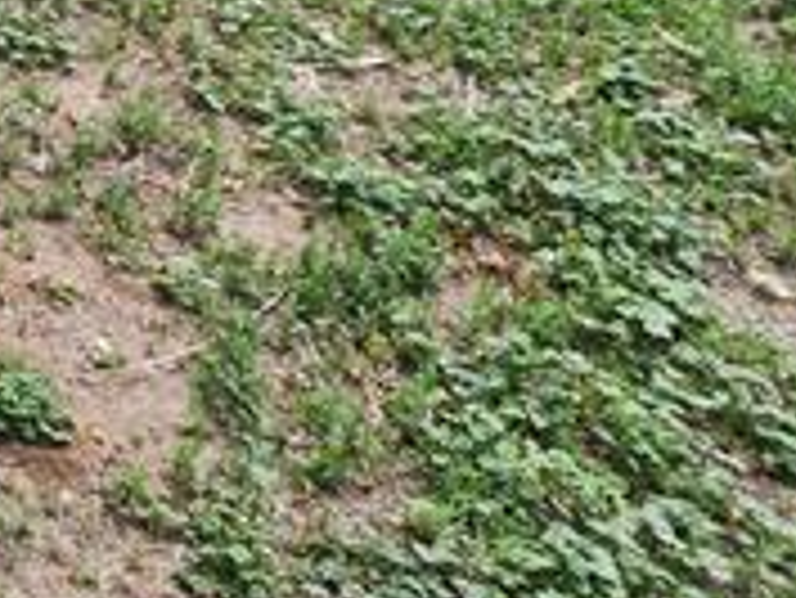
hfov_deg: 18.9
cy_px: -277
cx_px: -571
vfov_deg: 16.4
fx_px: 1910
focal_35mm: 83
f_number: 1.8
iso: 12
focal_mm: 6.4
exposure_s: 1/489
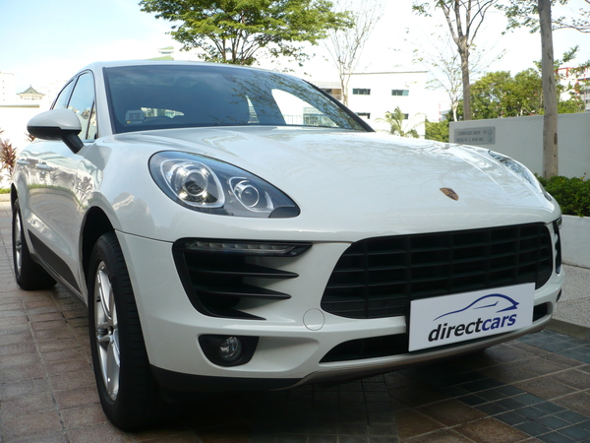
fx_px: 597
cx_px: 295
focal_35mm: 35
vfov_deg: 40.7
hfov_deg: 52.6
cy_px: 222
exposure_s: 1/500
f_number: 2.8
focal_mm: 5.8
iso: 100
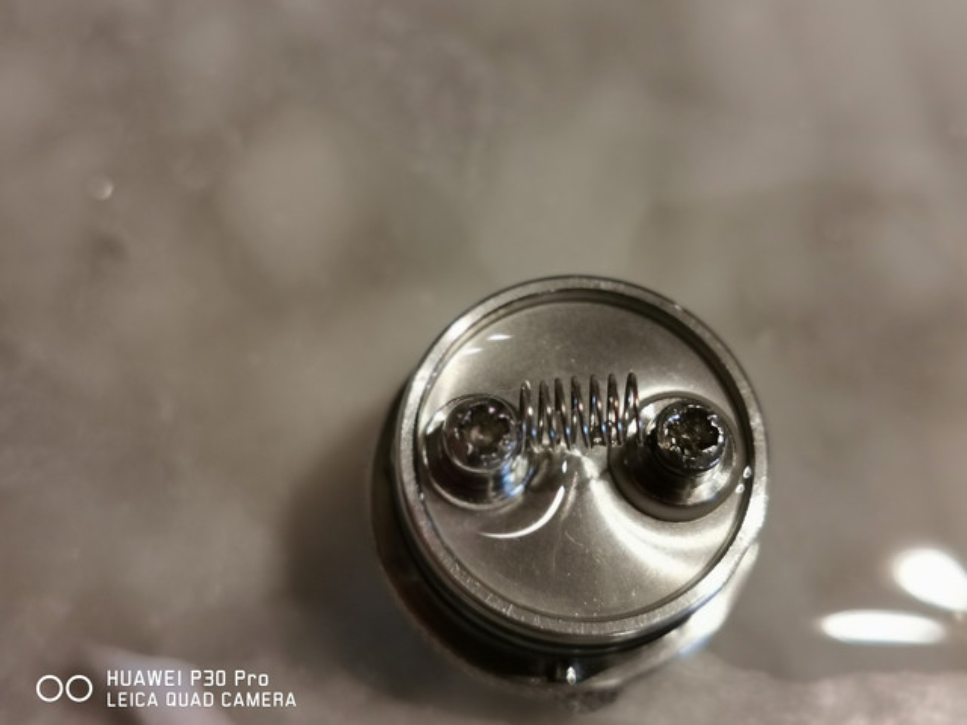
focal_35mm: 54
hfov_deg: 35.5
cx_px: 484
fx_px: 1508
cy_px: 362
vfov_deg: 27.0
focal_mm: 5.56
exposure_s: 1/100
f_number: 4
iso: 64
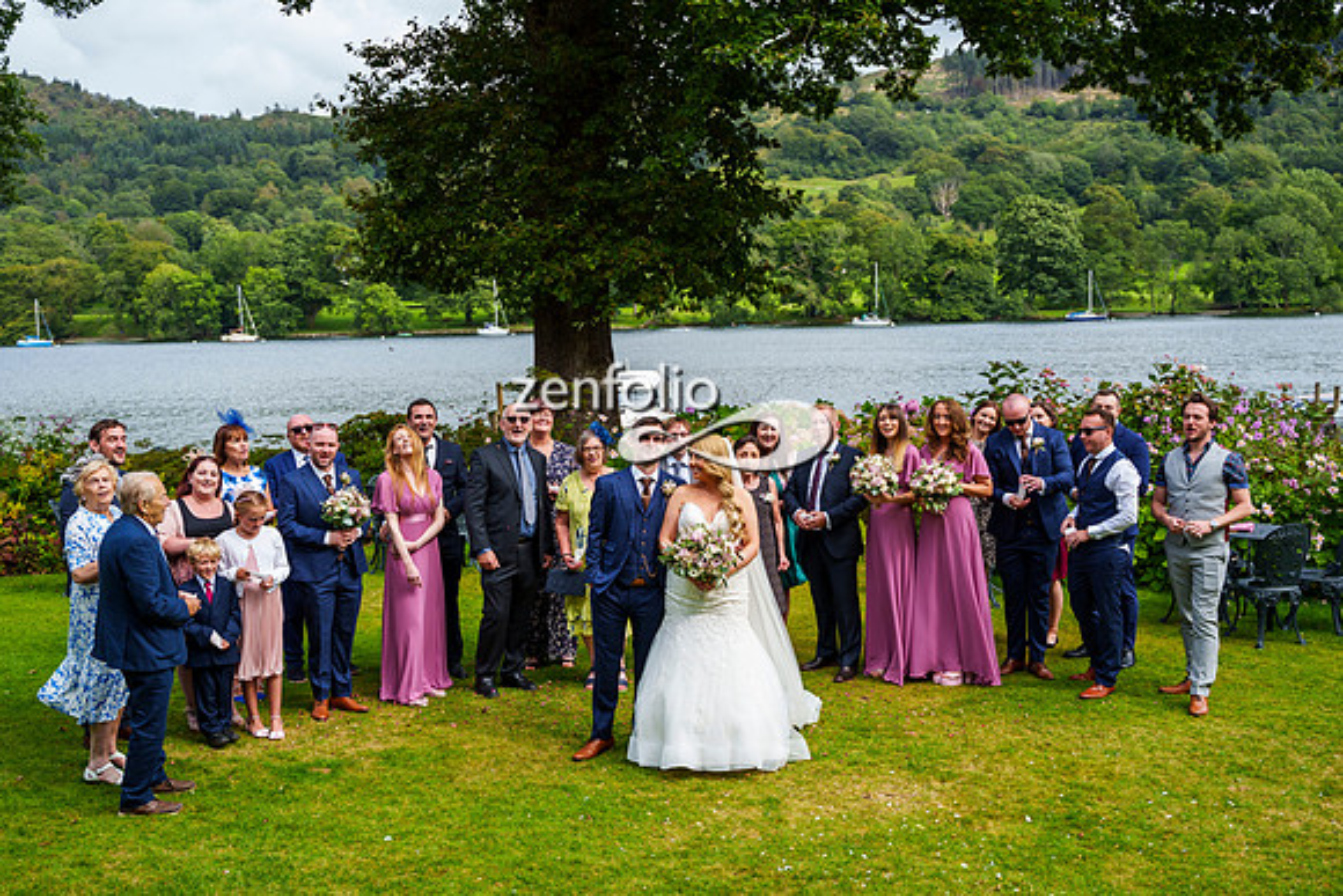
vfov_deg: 34.7
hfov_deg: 50.1
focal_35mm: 38
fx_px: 1436
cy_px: 469
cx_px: 670
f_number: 3.5
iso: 400
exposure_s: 1/4000
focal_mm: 36
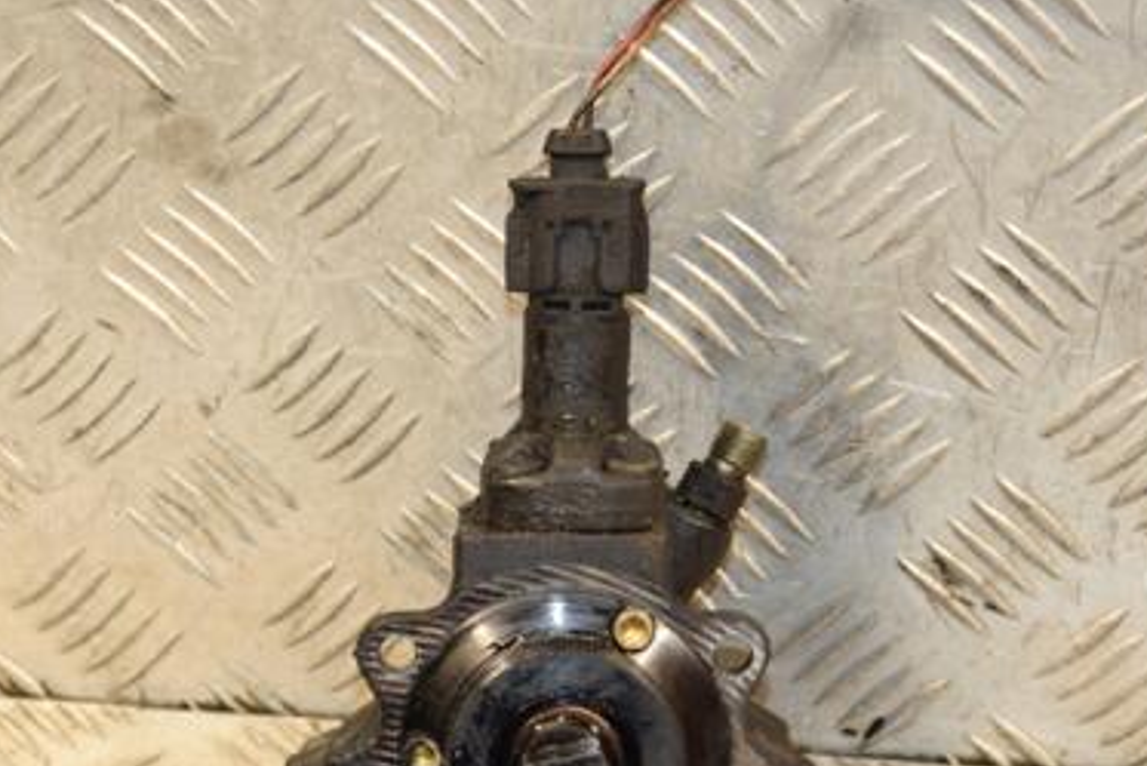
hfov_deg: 14.6
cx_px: 492
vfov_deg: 9.8
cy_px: 557
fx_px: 4462
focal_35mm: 140
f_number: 5
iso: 800
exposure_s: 1/125
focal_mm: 58
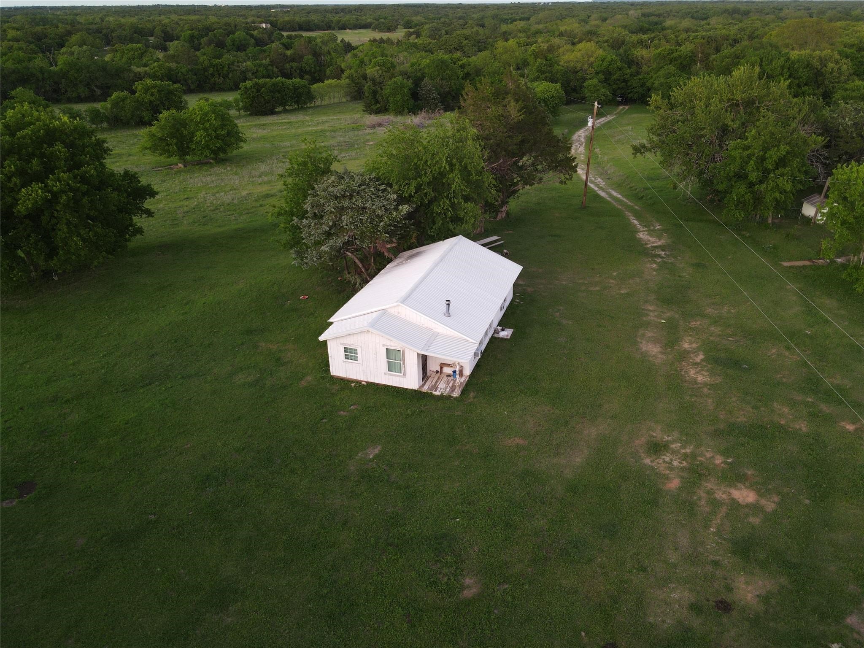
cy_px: 324
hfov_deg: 71.6
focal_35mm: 24
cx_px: 432
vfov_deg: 56.8
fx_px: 599
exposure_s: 1/15
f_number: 2.8
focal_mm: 4.5
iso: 300
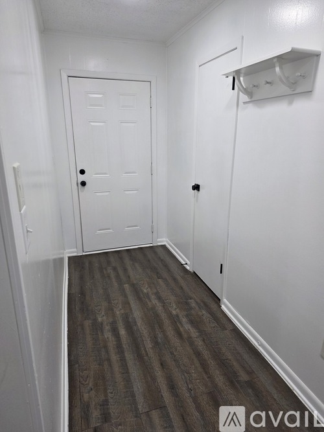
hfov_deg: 58.9
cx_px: 162
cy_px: 216
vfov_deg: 73.9
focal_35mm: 23
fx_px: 287
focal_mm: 6.25
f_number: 1.7
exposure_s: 1/120
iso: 125
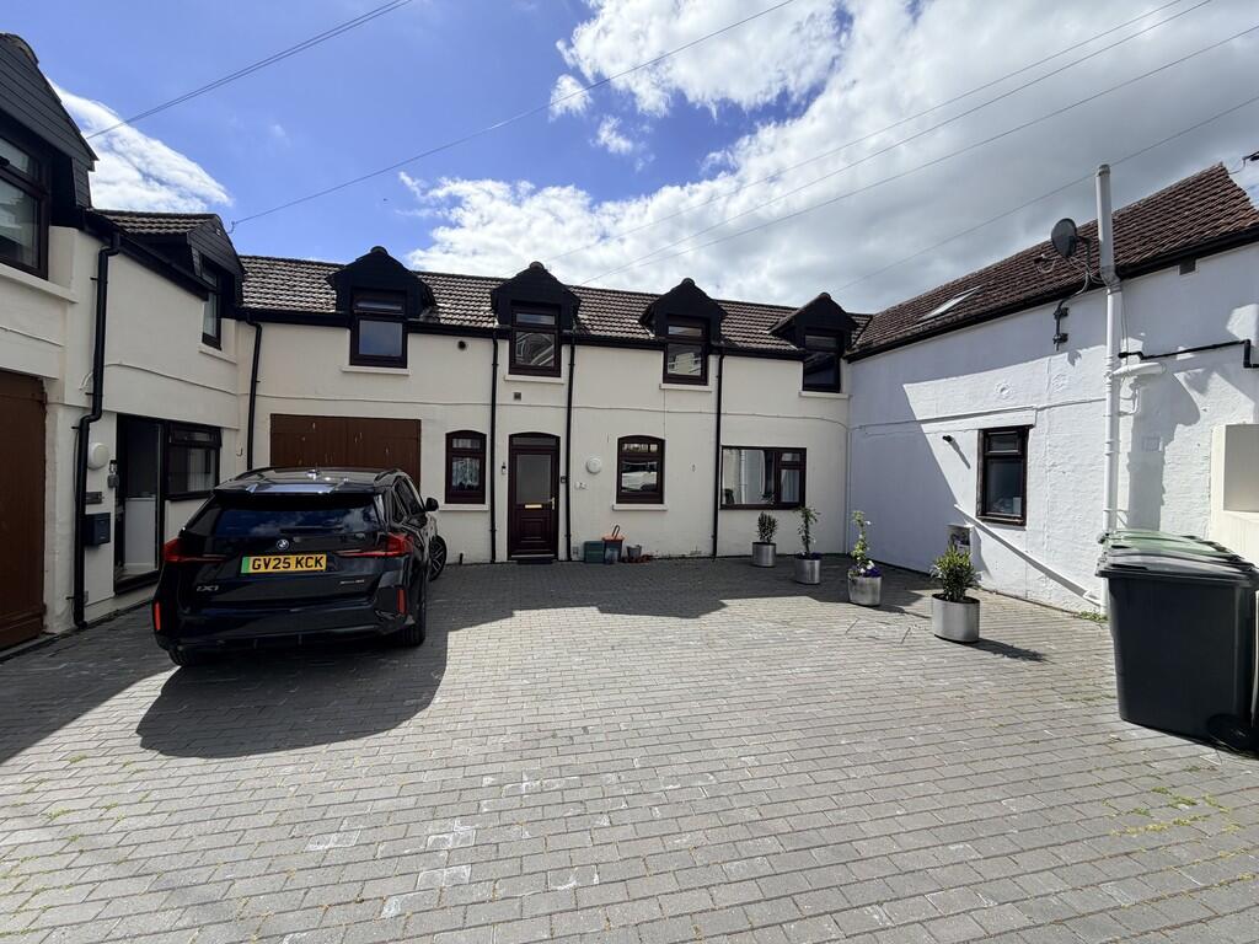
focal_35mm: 14
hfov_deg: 102.1
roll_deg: -1.6
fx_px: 509
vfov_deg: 85.7
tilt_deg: +0.8
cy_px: 472
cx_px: 630
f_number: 2.2
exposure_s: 1/1167
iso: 20
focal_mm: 2.22
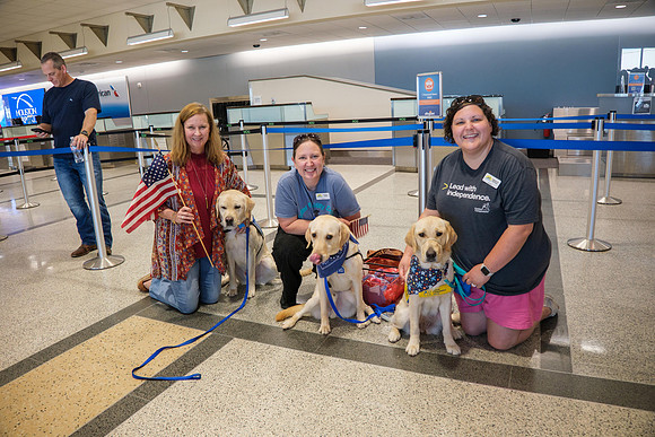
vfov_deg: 53.2
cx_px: 328
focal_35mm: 24
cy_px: 218
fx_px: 437
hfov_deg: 73.7
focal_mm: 16
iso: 800
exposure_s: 1/40
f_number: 4
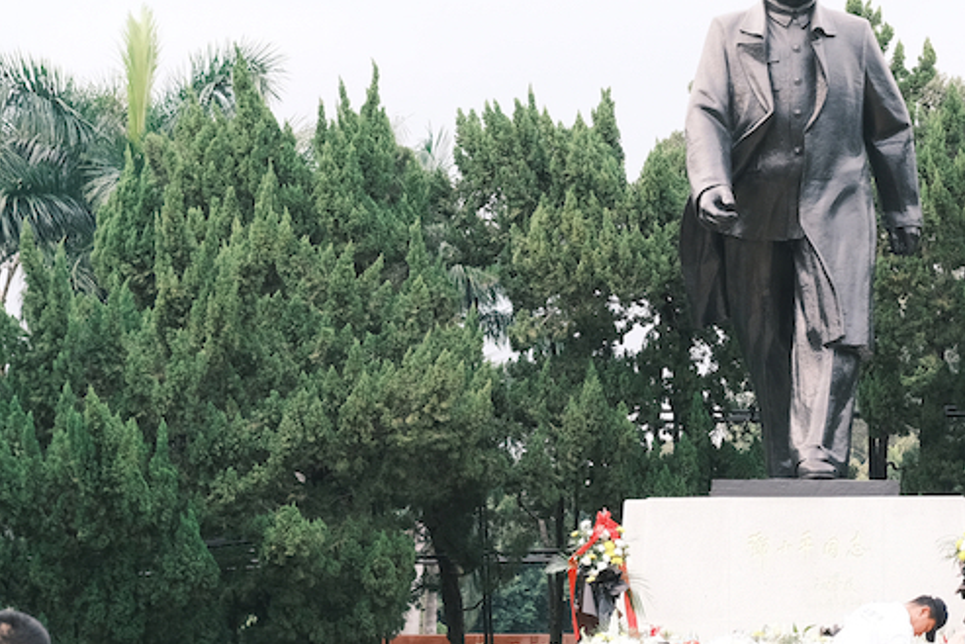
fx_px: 3459
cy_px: 221
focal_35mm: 129
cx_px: 803
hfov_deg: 15.8
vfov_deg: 10.6
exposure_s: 1/350
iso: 320
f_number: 3.6
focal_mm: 35
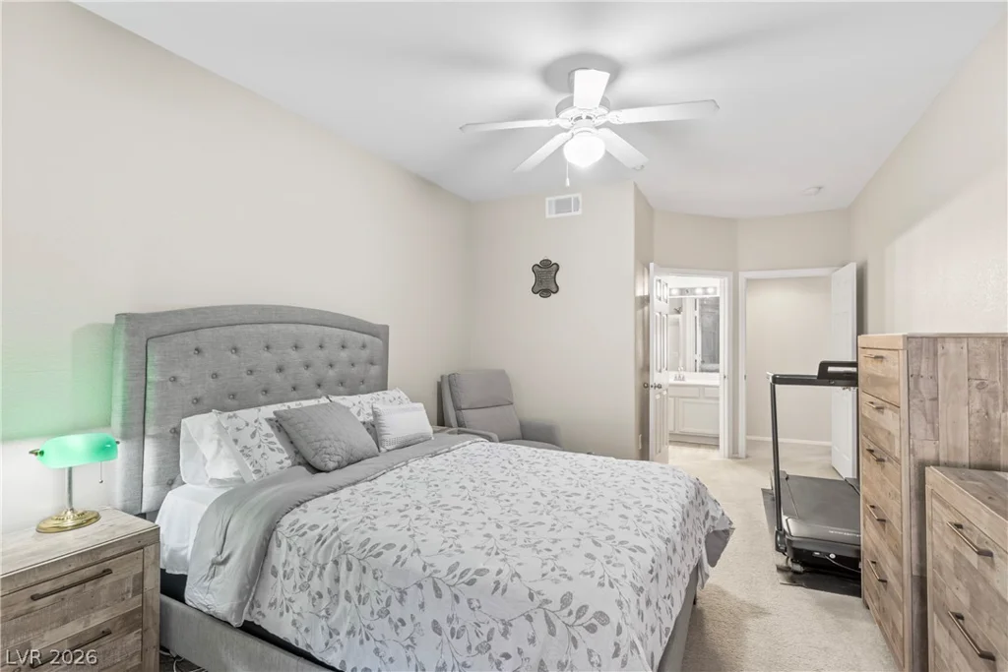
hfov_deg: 90.0
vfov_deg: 67.4
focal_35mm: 18
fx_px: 504
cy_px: 336
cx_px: 504
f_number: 8
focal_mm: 18
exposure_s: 1.3
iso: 400
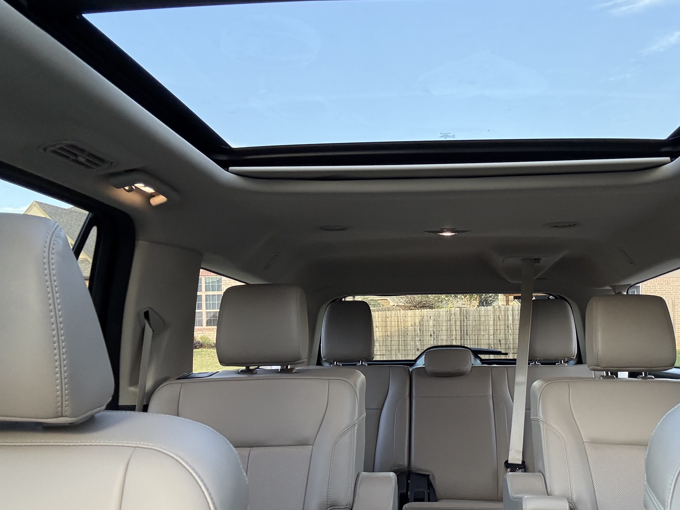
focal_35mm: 33
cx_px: 434
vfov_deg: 42.5
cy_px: 327
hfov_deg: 54.6
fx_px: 648
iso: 160
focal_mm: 2.69
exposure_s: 1/60
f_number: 1.9
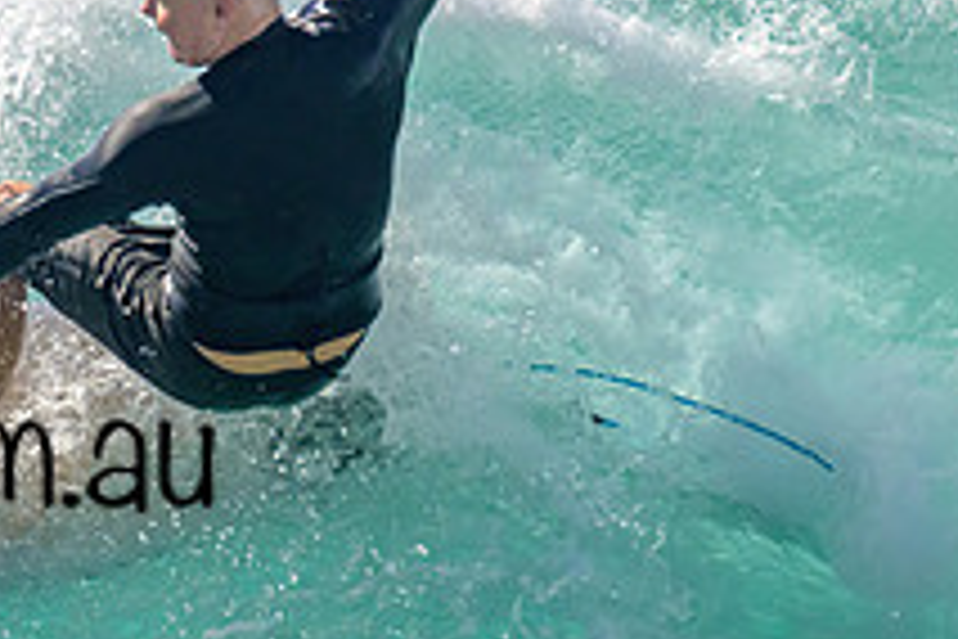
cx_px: -73
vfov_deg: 0.5
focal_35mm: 2744
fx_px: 73015
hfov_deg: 0.8
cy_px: 175
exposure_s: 1/2000
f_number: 11
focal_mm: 800
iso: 720
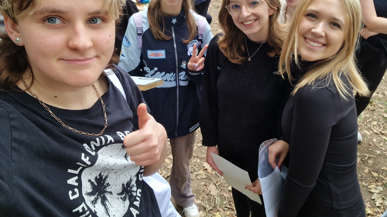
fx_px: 287
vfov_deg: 41.0
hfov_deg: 67.9
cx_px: 197
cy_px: 72
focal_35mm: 28
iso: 100
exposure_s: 1/100
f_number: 2.2
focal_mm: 3.8
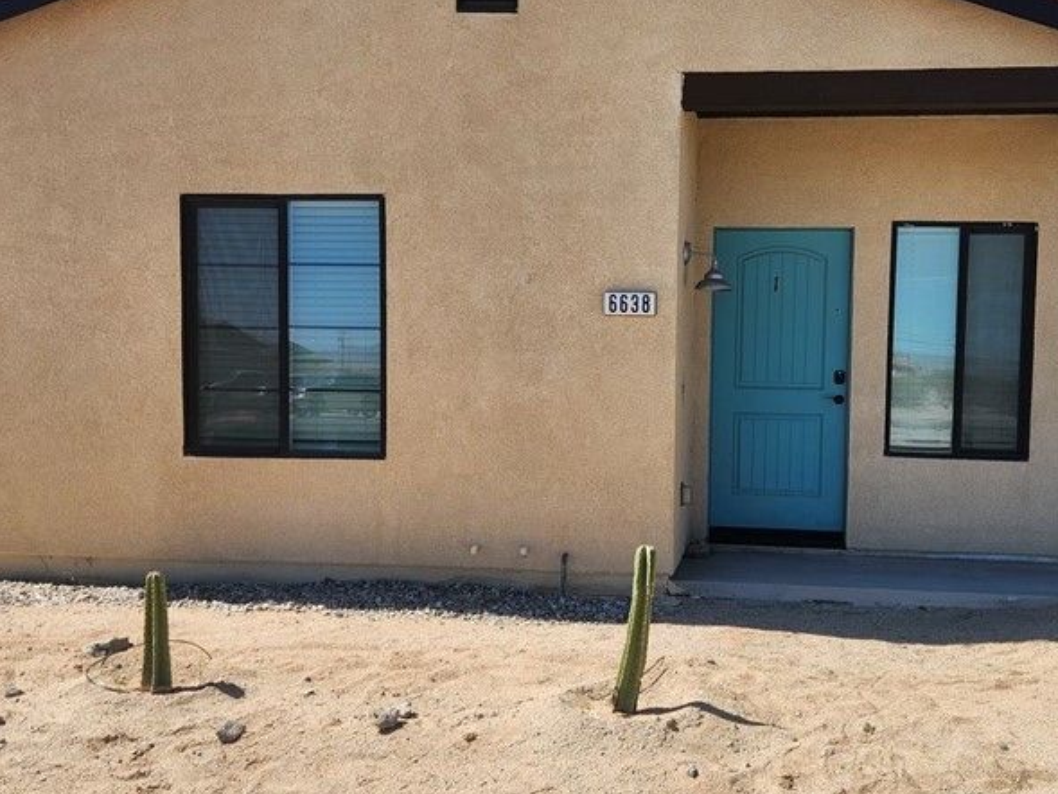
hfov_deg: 46.5
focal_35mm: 40
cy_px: 424
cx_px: 630
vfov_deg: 36.0
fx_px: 1223
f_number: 1.8
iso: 20
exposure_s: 1/1789
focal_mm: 5.4
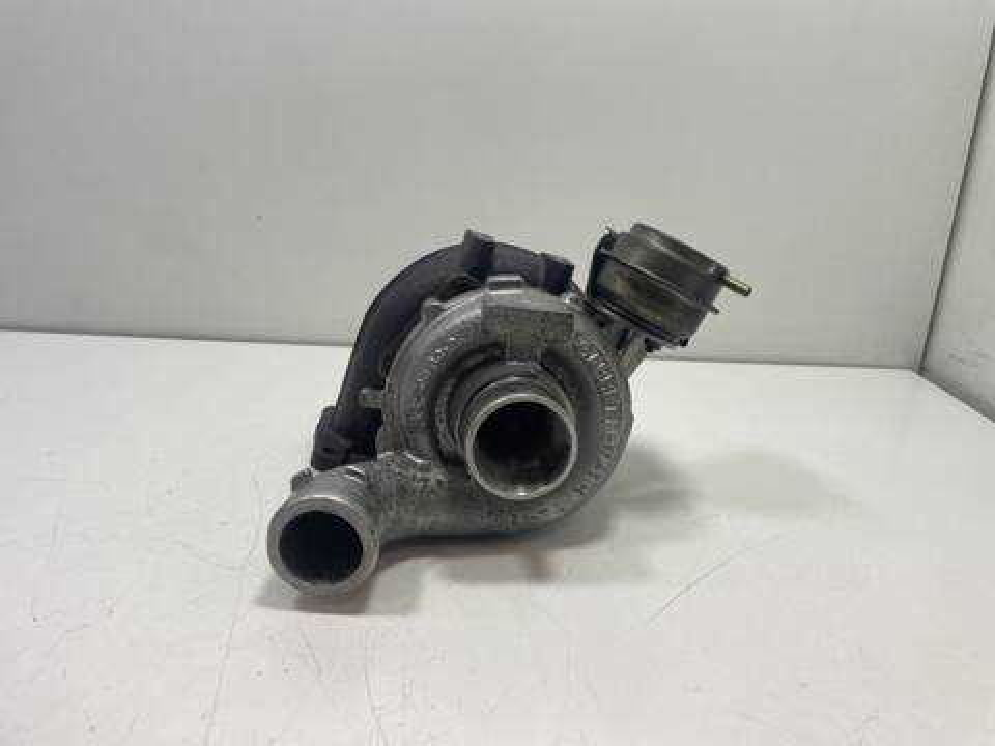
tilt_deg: -19.9
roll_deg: -4.2
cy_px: 373
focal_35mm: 26
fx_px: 747
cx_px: 498
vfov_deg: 53.1
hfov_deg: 67.3
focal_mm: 4.2
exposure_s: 1/100
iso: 64
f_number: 1.6
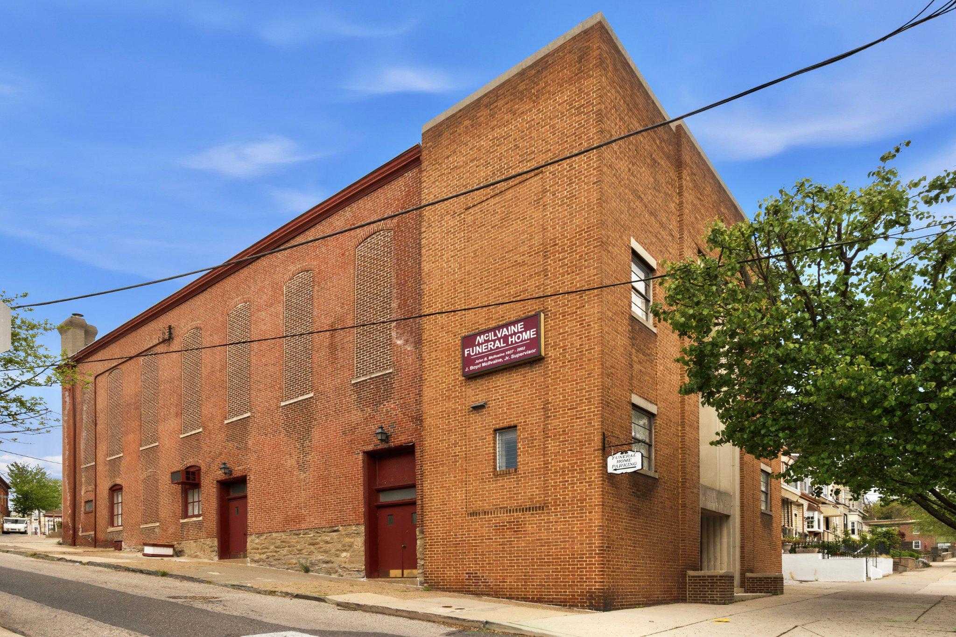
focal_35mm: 20
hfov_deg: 85.4
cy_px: 318
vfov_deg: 63.2
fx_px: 518
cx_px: 478
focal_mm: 13
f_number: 9
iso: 100
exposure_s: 1/800
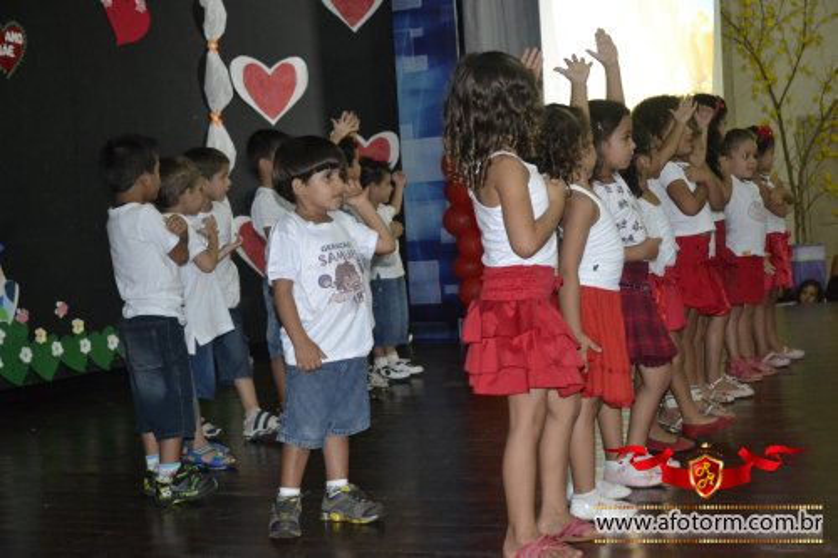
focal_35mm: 66
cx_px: 419
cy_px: 279
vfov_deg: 20.6
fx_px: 1536
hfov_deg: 30.5
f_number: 4.5
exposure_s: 1/60
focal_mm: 44
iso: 3200
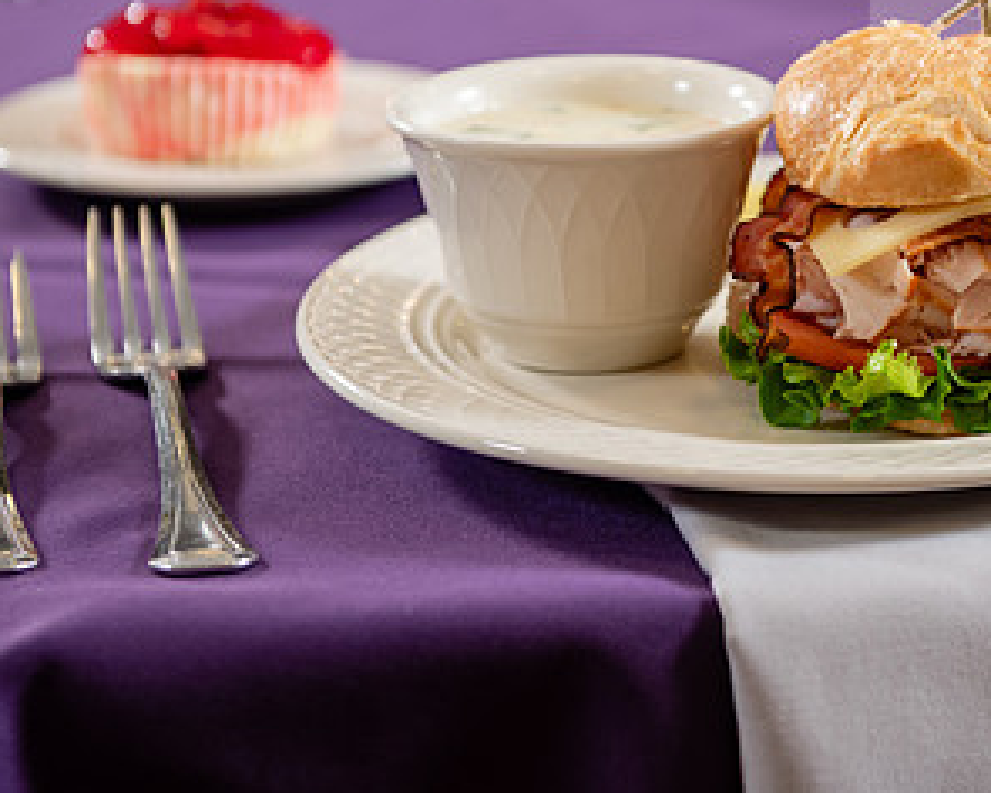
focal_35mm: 122
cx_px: 769
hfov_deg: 15.7
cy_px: 197
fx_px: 3578
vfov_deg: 12.6
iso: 320
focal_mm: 66
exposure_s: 1/160
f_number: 3.5
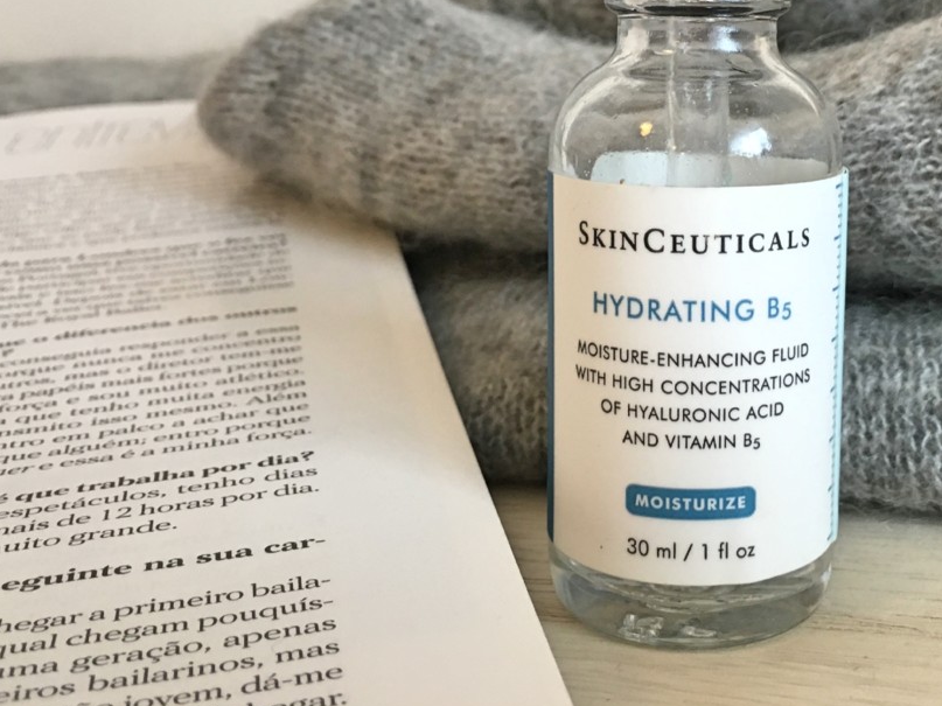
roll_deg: -1.2
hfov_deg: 40.3
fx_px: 1252
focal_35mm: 46
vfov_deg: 30.9
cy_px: 161
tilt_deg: -5.8
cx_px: 685
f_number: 2.2
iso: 125
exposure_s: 1/33
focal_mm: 4.15
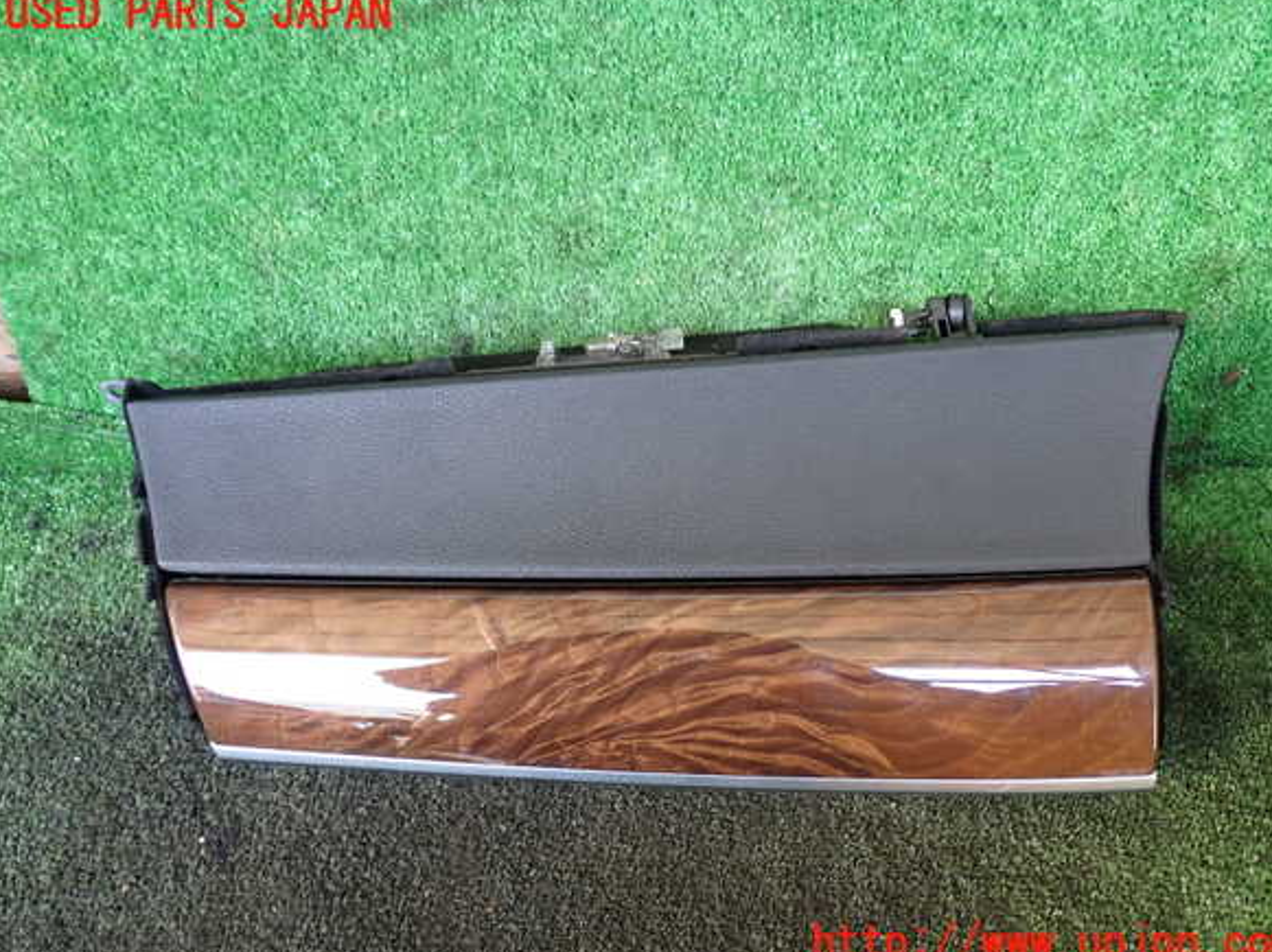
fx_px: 1138
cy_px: 479
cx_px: 650
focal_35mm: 31
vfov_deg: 45.4
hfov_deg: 58.4
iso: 200
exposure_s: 1/30
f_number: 2.3
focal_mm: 5.4
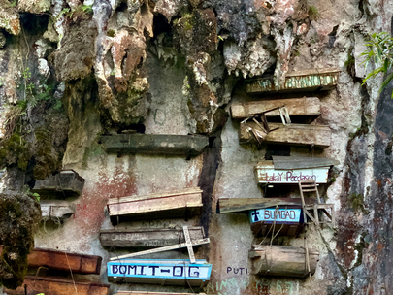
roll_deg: -3.4
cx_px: 151
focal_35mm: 77
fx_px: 874
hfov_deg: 25.3
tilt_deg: +10.3
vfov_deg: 19.1
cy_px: 183
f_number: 2.4
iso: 125
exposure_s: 1/67
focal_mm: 6
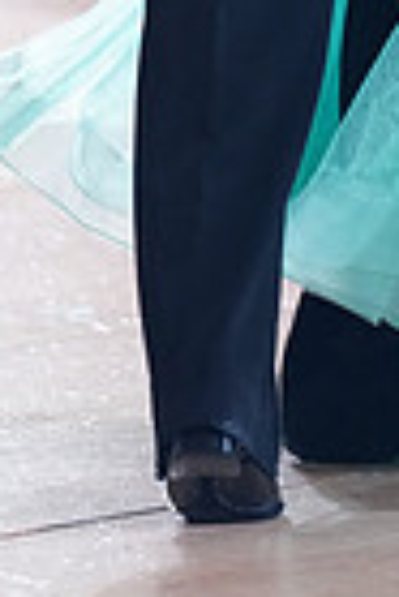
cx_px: 586
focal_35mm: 652
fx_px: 10812
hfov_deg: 2.1
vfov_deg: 3.1
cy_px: -442
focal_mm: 156
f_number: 2.8
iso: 1600
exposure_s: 1/320
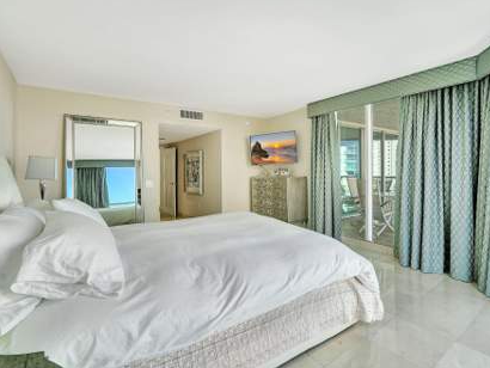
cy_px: 178
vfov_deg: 70.0
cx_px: 284
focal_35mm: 19
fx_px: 263
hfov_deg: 85.3
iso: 640
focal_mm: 16.5
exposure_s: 1/40
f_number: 13
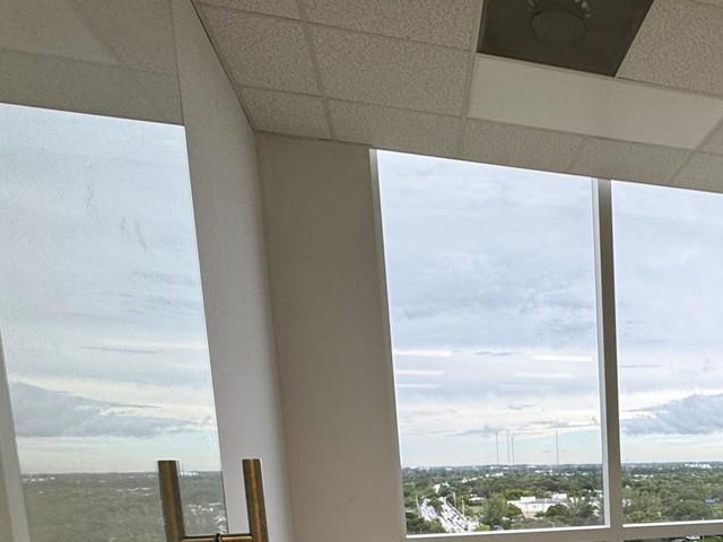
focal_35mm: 35
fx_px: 731
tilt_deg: -8.5
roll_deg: +0.1
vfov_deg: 36.1
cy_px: 560
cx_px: 706
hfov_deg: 45.3
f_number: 2.2
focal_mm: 2.22
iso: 40
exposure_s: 1/181
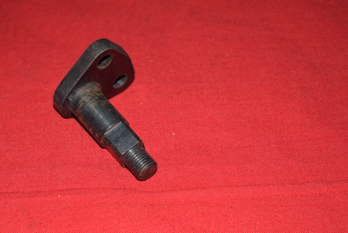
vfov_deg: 16.7
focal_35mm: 82
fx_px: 791
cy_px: 151
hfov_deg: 24.7
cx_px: 111
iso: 400
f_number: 5
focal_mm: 35
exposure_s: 1/200
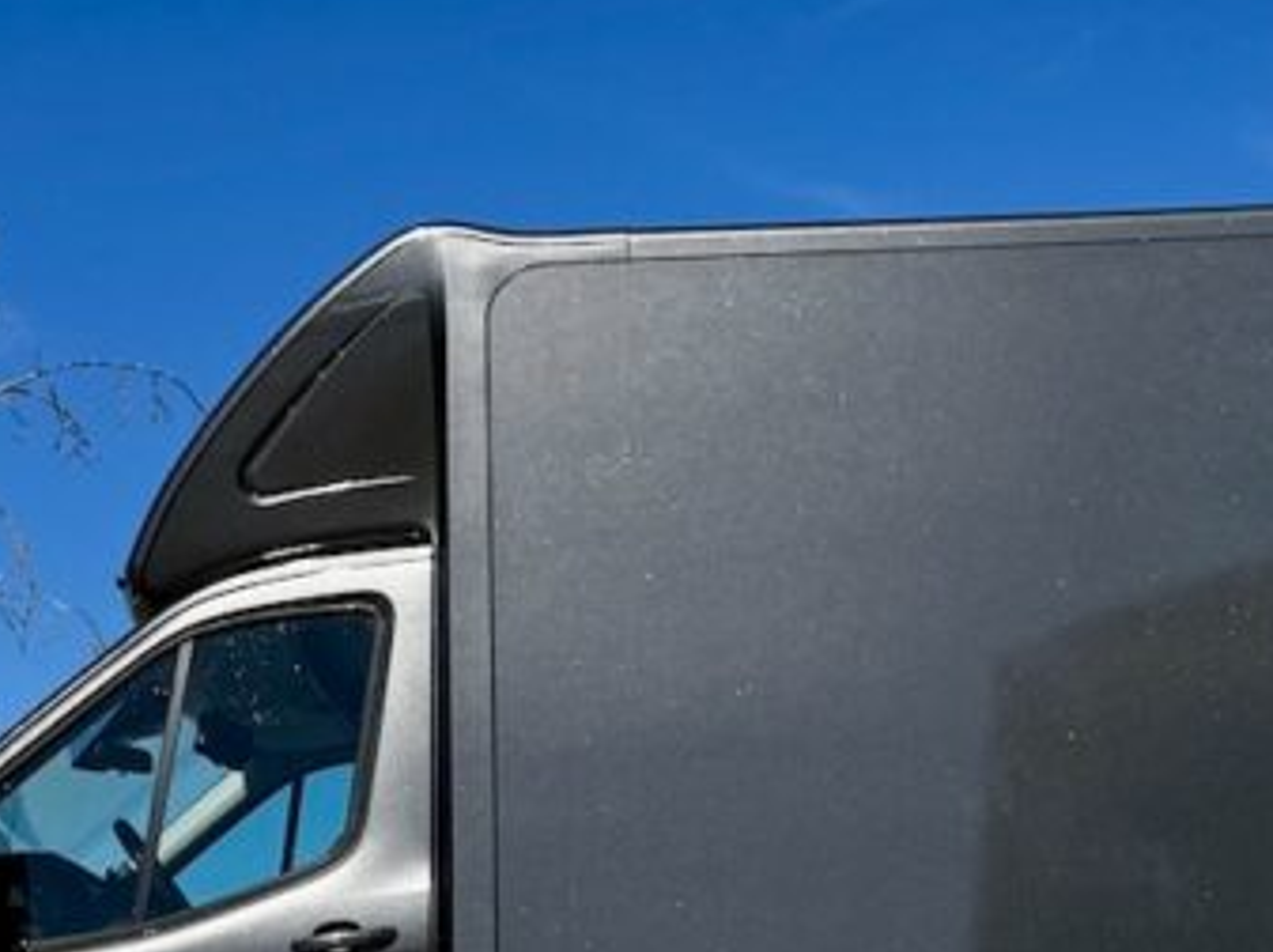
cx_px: 827
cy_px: 423
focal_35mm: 73
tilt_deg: +17.9
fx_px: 2682
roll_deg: -0.6
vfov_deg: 20.1
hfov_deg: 26.6
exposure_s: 1/4608
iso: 80
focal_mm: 6.76
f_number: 1.78
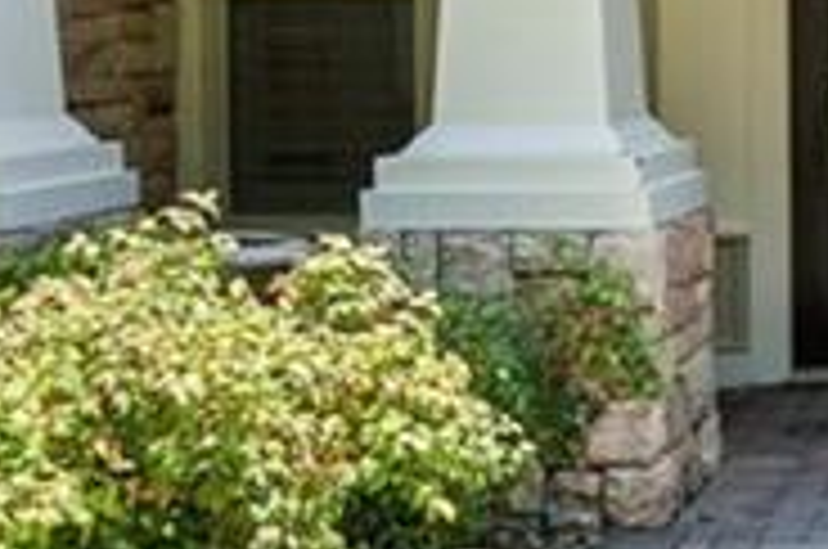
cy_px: -178
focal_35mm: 89
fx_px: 2043
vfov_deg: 14.6
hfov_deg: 19.6
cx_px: 1278
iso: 100
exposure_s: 1/60
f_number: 8
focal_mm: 16
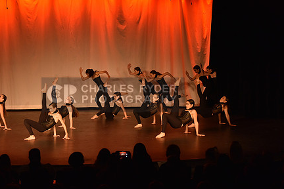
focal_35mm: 94
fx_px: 741
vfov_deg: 14.6
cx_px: 113
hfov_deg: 21.7
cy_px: 95
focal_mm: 70
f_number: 4.5
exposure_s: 1/250
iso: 2000
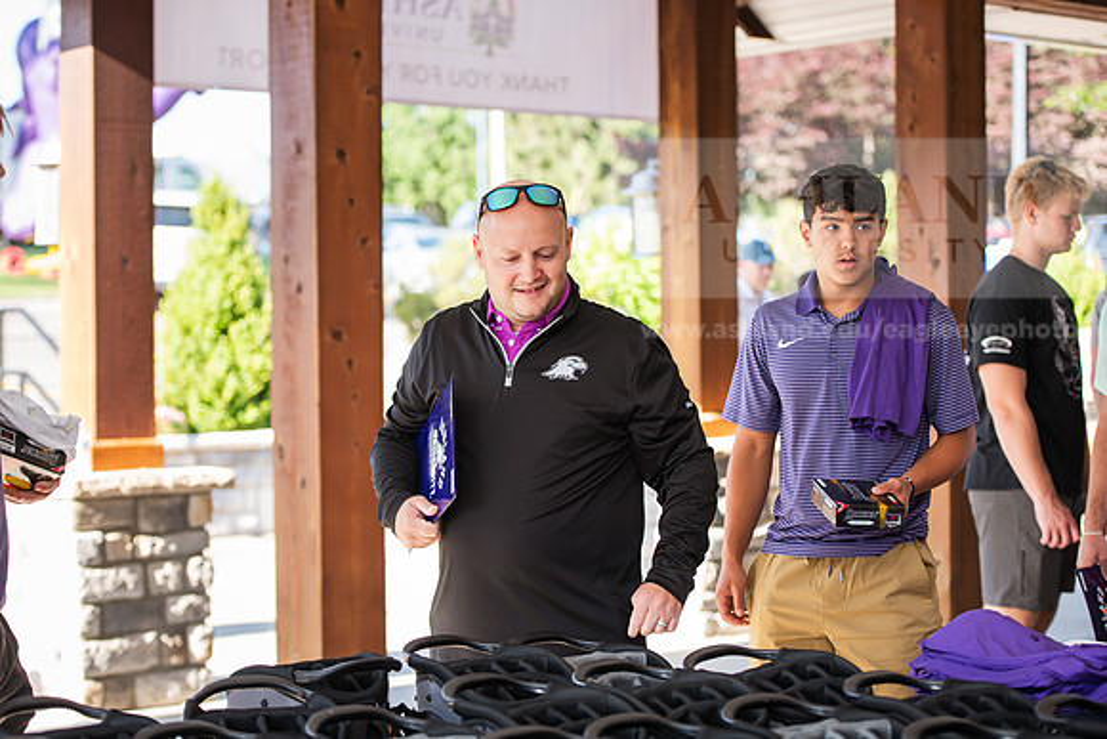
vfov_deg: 19.5
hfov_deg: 28.8
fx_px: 2153
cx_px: 554
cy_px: 370
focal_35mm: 70
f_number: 3.2
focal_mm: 70
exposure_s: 1/200
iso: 200
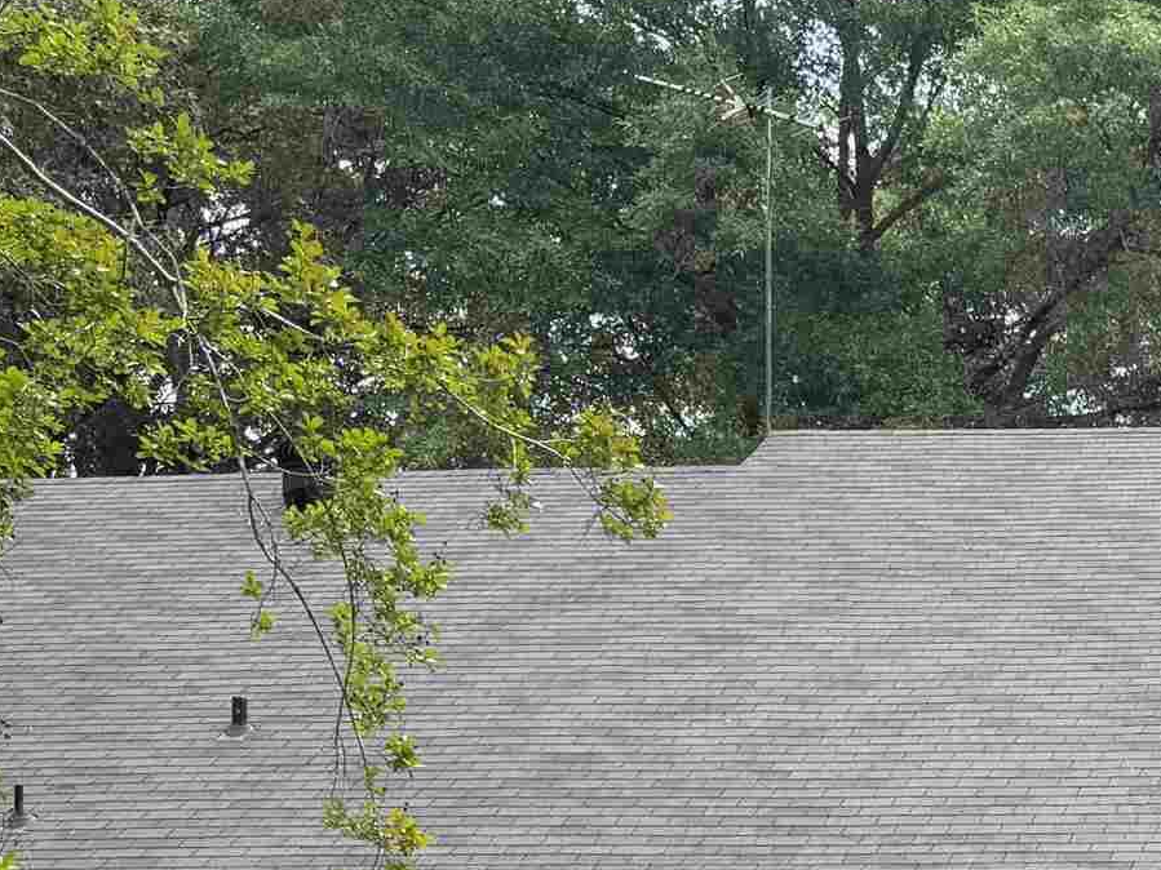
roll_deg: +0.6
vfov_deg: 17.1
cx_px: 1480
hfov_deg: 21.7
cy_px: 1077
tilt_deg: +0.0
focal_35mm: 82
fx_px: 2750
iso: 80
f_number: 1.78
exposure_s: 1/1032
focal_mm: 6.76
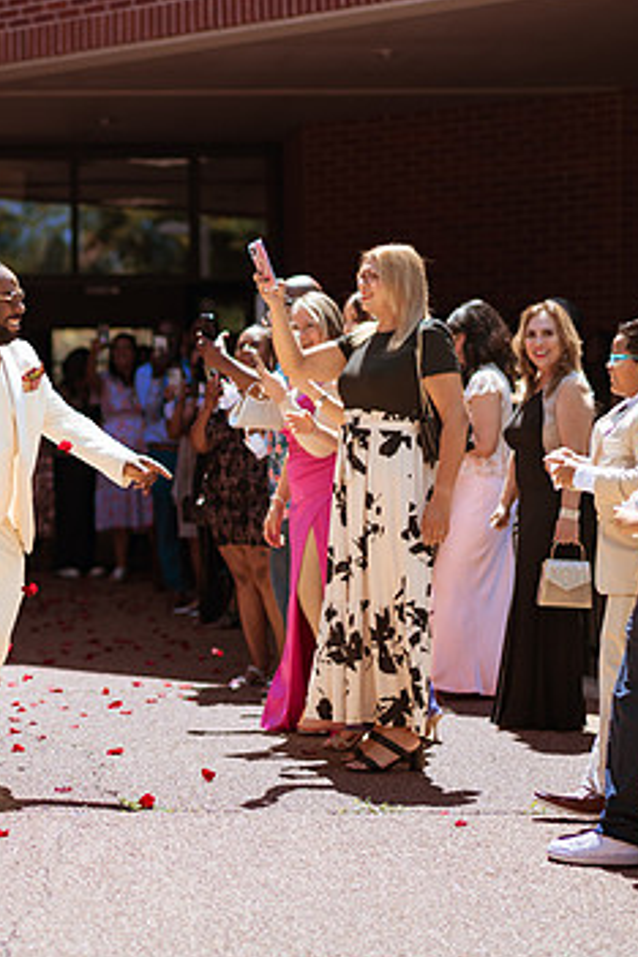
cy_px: 495
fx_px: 2552
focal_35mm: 96
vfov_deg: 21.2
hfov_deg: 14.0
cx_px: -16
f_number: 1.4
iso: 100
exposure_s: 1/6400
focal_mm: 58
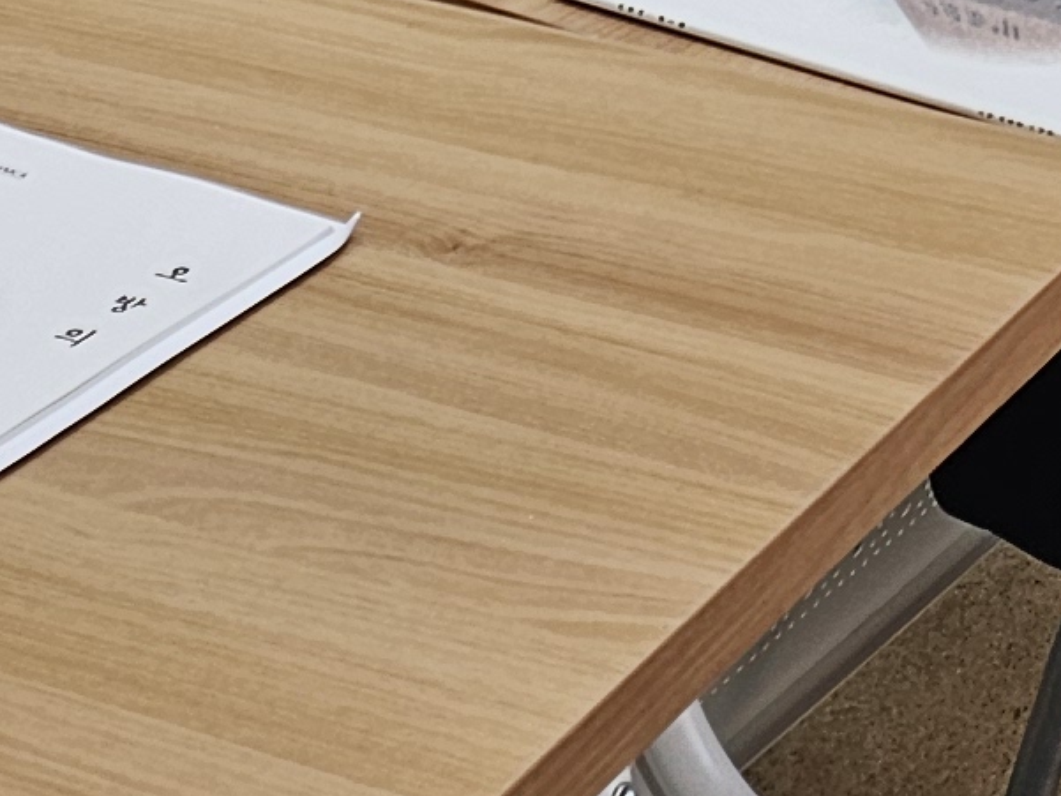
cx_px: 777
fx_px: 4690
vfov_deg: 8.7
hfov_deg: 12.9
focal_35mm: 153
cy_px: -1179
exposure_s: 1/120
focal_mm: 6.3
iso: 64
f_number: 1.7
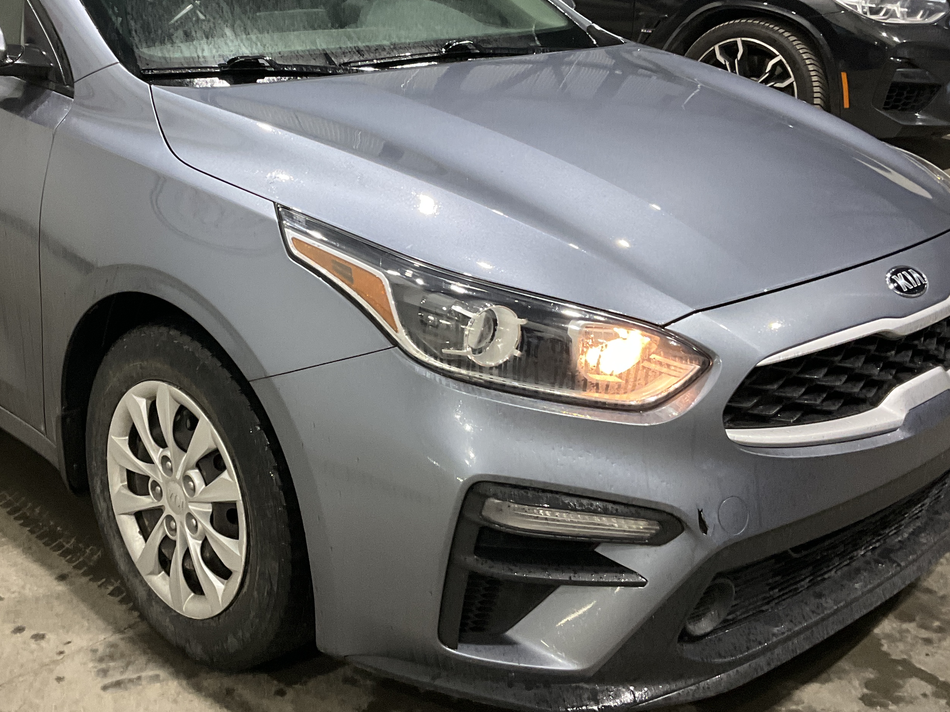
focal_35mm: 47
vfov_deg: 30.7
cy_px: 263
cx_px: 340
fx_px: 1290
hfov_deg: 40.1
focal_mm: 3
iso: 125
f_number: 1.8
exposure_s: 1/60
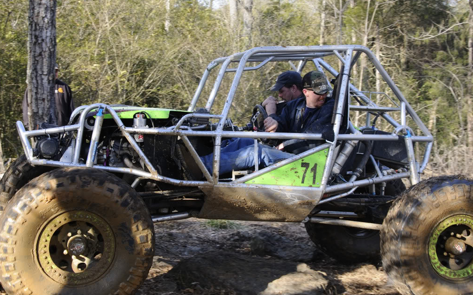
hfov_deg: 30.2
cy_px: 138
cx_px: 237
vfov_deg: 19.1
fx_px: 876
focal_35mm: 68
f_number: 11
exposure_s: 1/30
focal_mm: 44
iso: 200
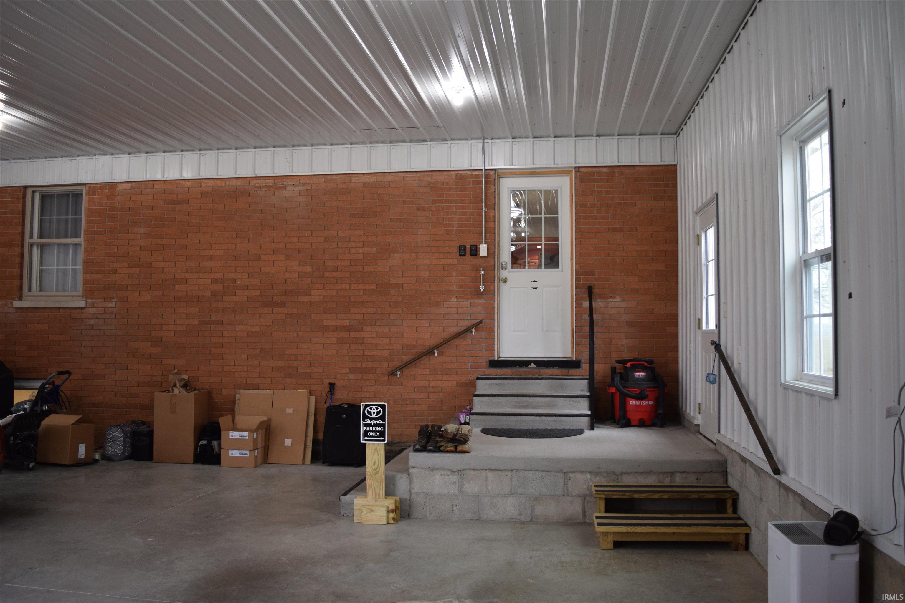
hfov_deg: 61.9
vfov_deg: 43.6
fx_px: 754
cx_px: 452
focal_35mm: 30
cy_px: 302
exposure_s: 1/60
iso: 450
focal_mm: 20
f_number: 4
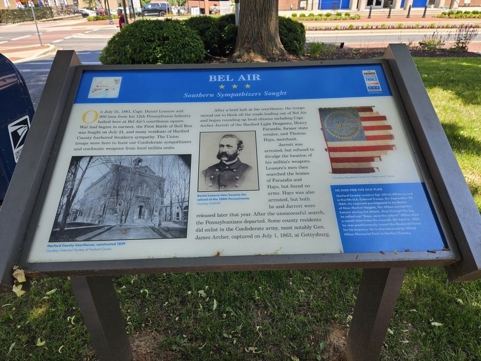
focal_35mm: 23
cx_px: 240
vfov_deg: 58.9
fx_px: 320
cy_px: 180
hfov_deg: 73.9
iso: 25
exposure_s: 1/279
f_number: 1.8
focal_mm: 5.4
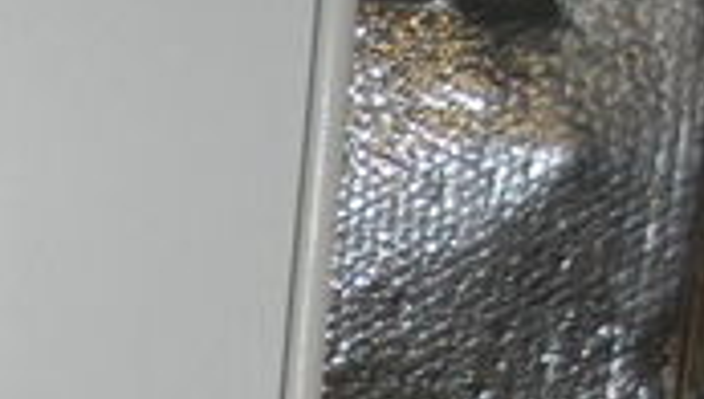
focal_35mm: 157
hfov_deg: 11.2
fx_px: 2936
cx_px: -1030
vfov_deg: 6.9
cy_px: 1213
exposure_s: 1/30
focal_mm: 4.5
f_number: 2.5
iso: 100
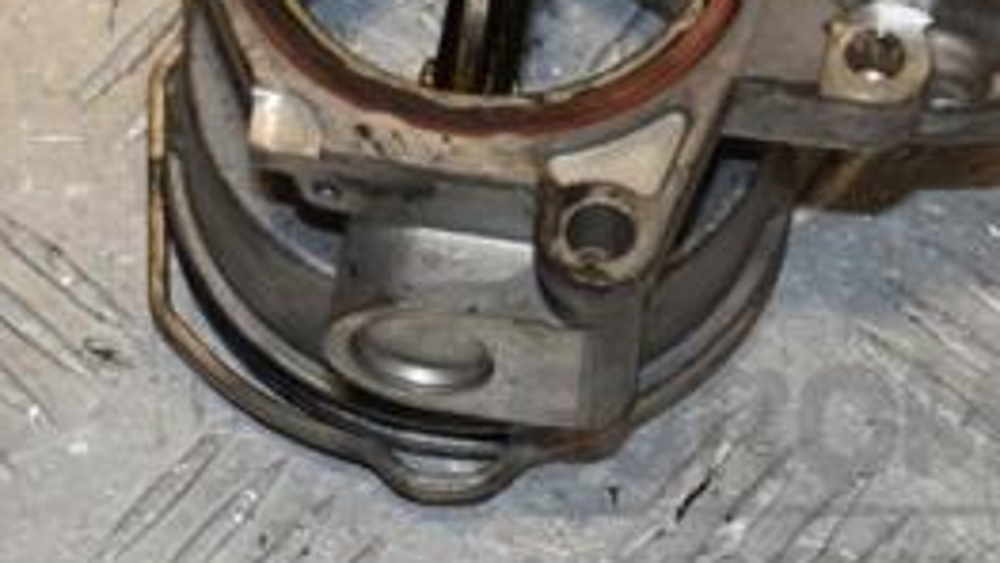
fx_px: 5516
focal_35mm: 208
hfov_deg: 10.4
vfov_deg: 5.8
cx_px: 437
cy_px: -84
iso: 800
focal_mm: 58
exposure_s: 1/200
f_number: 8
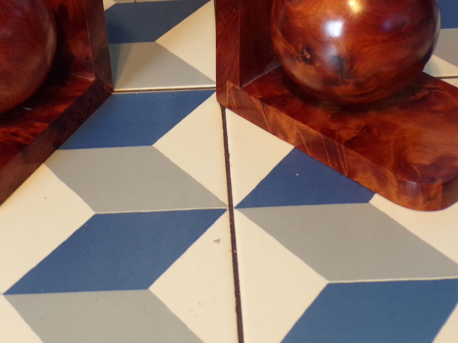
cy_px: 77
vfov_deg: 21.7
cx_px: 181
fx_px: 886
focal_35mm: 67
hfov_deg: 28.9
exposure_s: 1/17
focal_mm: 7.6
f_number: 3.4
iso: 211
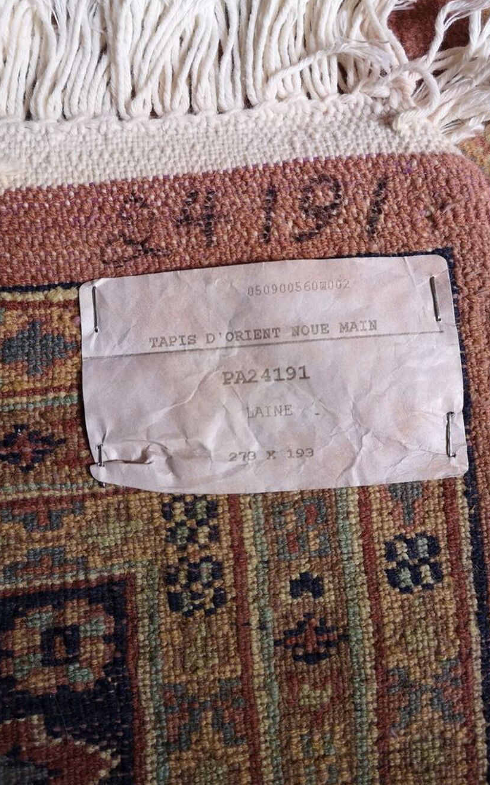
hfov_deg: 43.1
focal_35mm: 29
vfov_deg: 64.6
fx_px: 620
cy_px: 395
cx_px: 258
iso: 100
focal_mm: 3.95
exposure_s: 1/50
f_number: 1.8
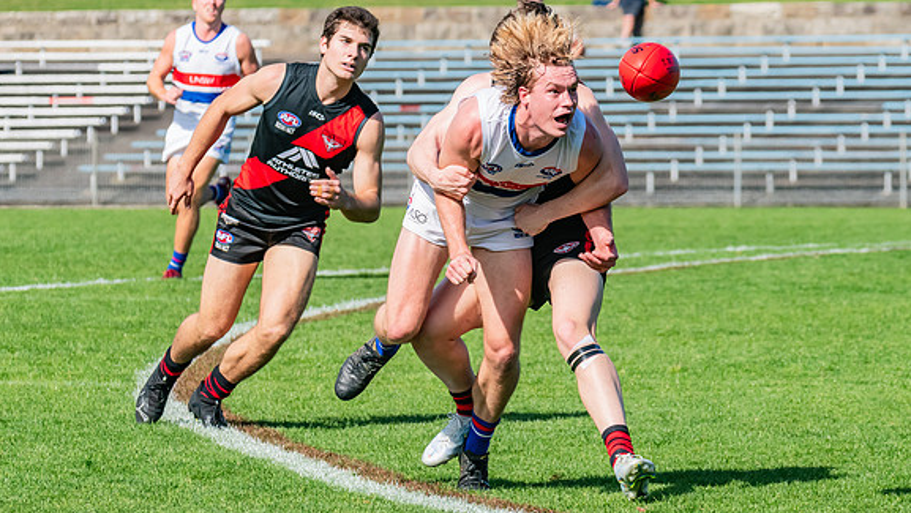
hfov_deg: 5.2
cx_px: 509
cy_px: 288
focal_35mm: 412
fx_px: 9956
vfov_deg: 3.0
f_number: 10
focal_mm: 240
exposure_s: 1/1600
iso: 800
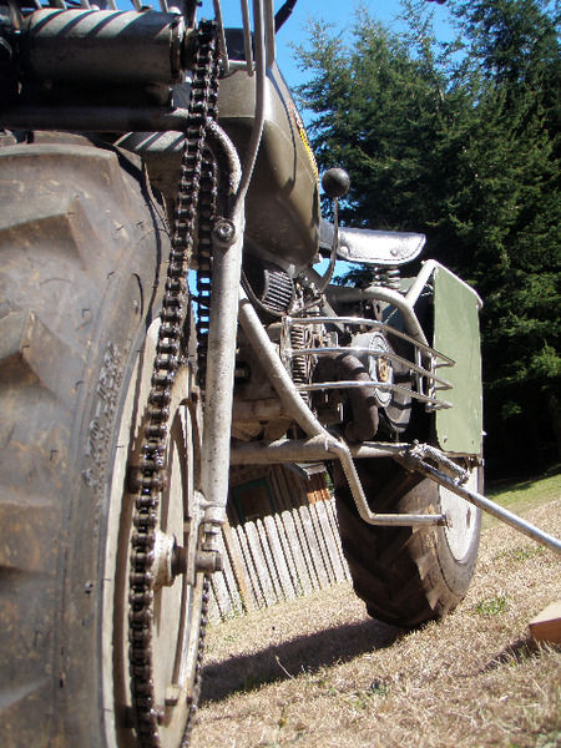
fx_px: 821
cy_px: 374
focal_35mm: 38
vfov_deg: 49.0
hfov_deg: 37.7
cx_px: 280
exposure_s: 1/320
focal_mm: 6.7
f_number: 3.5
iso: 80
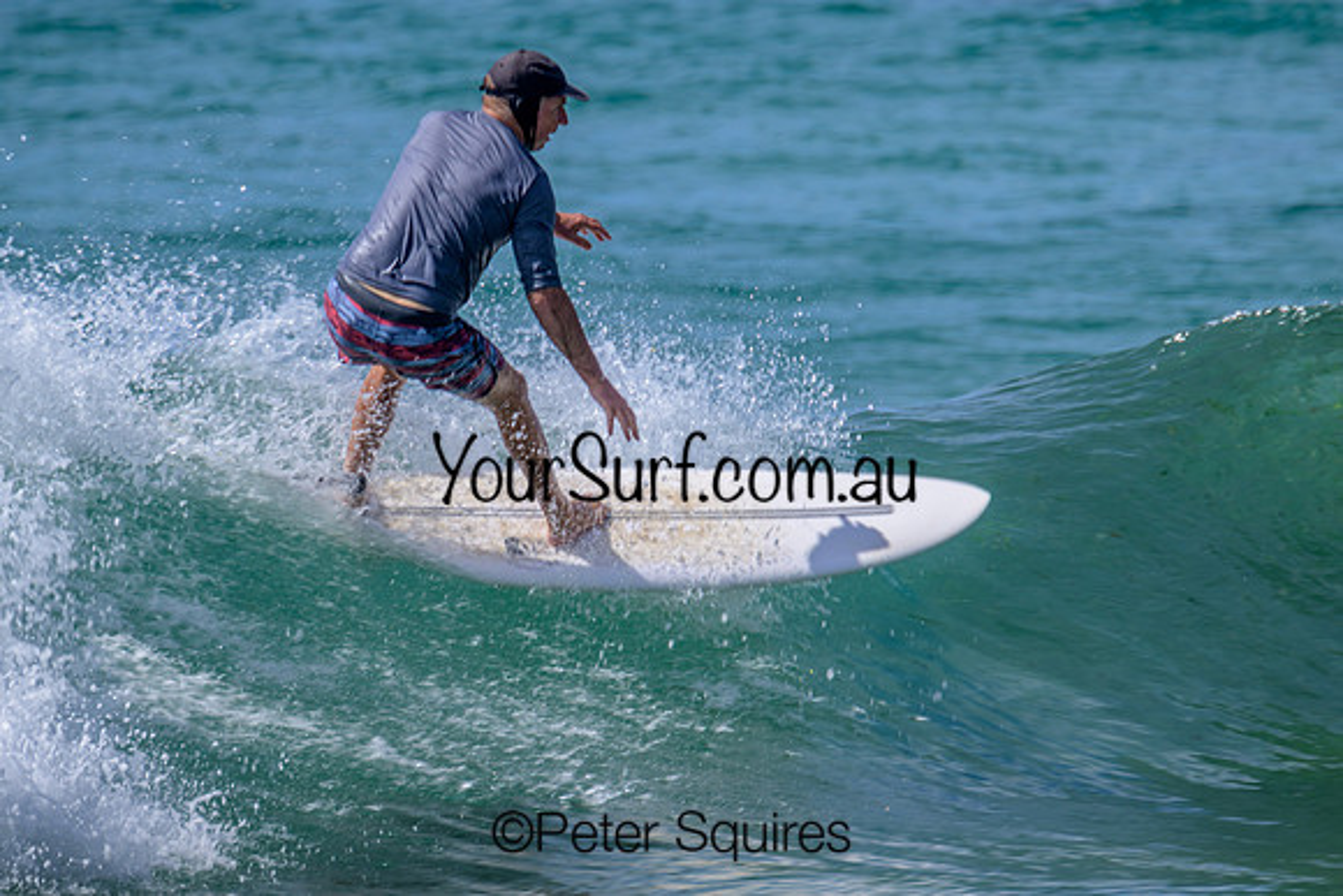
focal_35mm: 1023
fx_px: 38165
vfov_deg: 1.3
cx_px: 734
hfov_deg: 2.0
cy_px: 377
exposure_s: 1/250
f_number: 11
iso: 110
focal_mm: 800
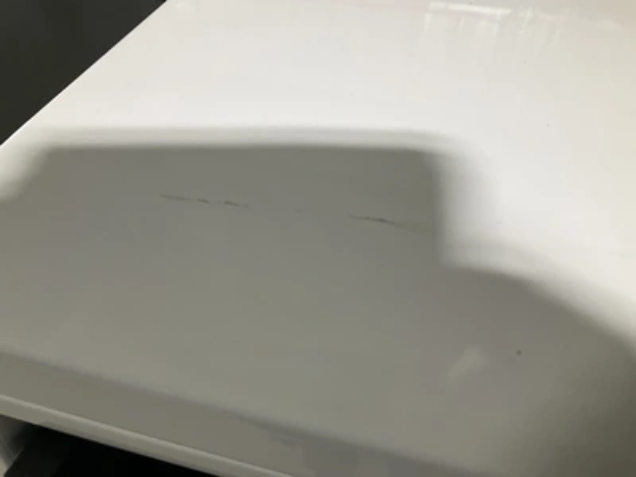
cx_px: 318
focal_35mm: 29
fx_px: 533
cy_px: 238
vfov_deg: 48.2
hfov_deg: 61.7
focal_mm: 3
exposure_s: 1/64
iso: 64
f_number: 1.8
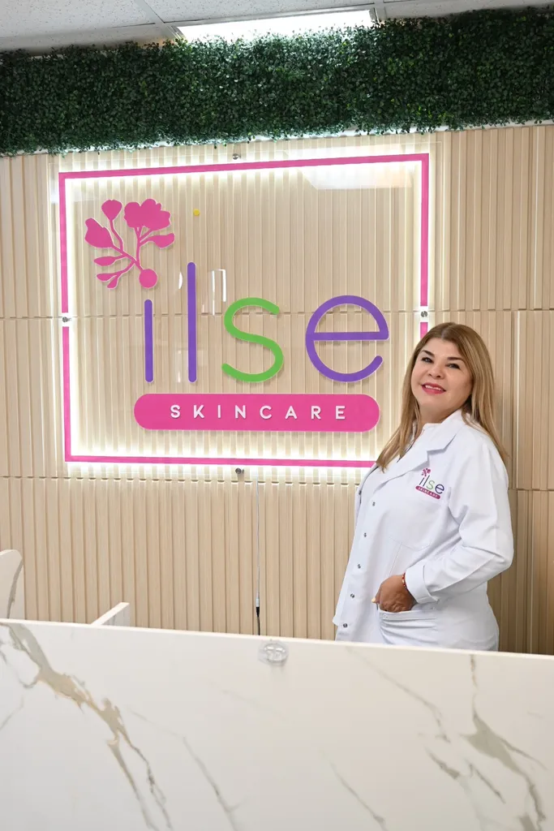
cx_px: 277
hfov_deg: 36.9
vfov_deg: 53.1
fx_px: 831
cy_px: 416
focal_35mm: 36
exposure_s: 1/8
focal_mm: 24
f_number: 4
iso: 100
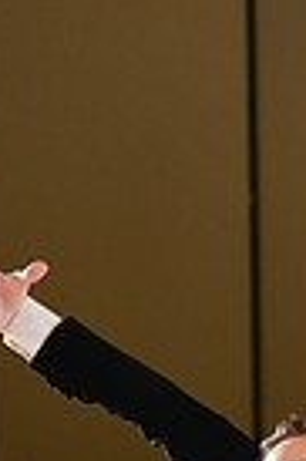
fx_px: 7324
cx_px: 526
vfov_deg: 3.6
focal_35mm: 573
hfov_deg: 2.4
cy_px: 727
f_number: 2.8
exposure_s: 1/320
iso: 3200
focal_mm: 135
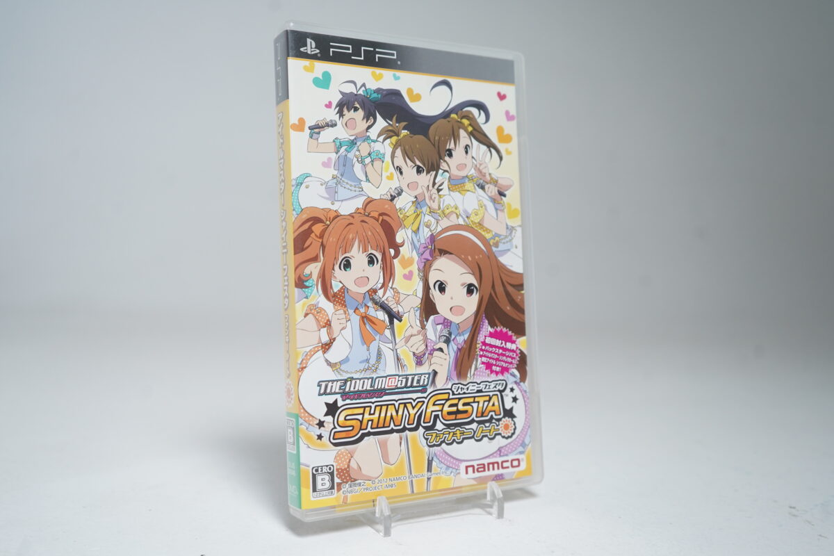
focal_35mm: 34
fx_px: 788
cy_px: 278
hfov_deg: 55.8
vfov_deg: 38.9
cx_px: 417
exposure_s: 1/40
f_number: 5
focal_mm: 34
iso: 1000
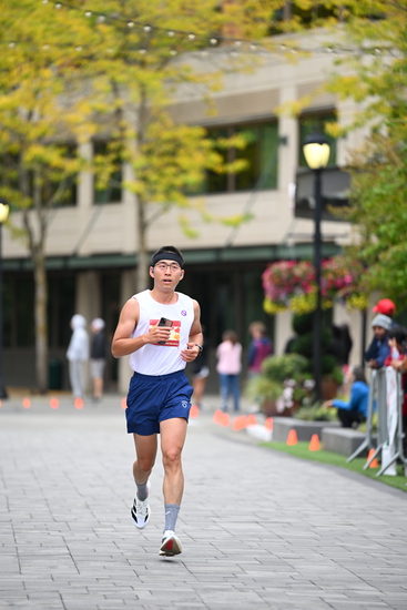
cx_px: 204
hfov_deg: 6.9
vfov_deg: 10.3
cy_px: 305
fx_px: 3389
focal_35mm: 200
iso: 800
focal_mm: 200
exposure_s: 1/2000
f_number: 2.8
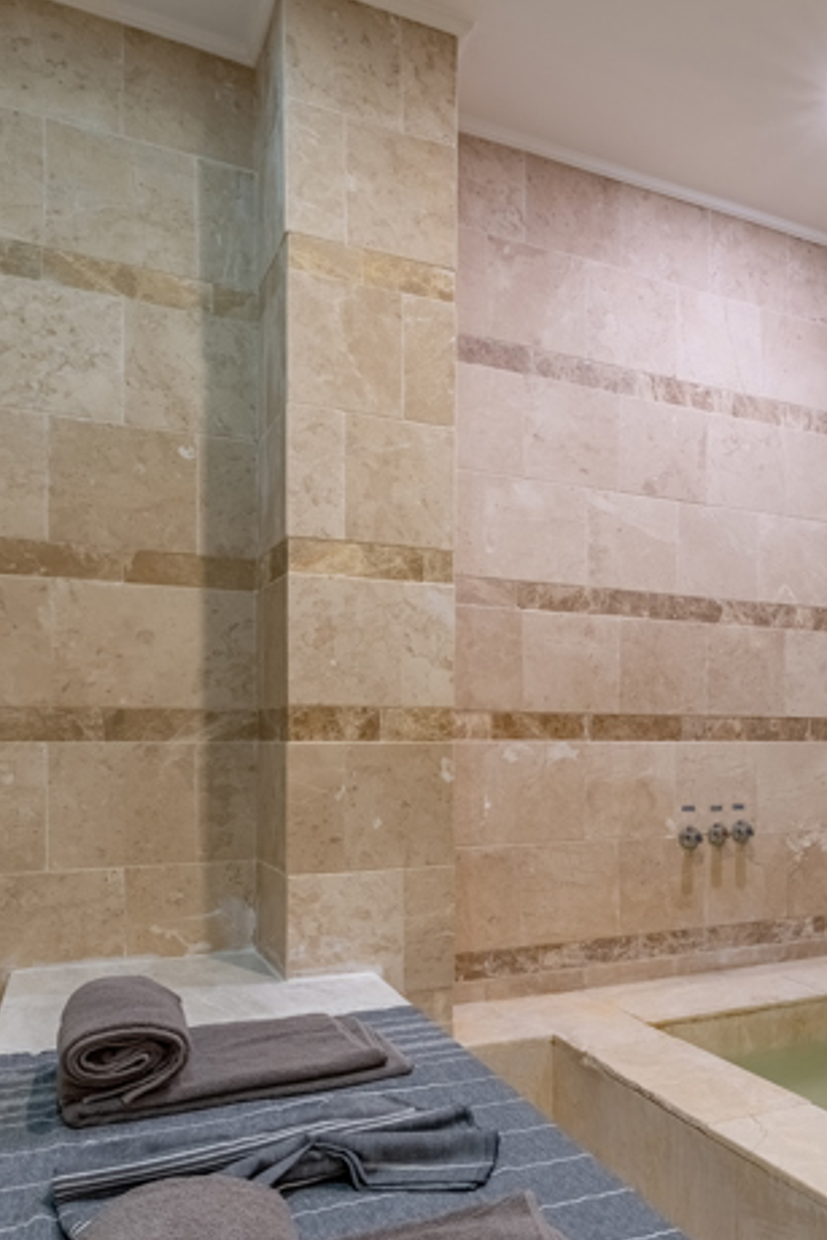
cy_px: 748
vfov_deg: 59.7
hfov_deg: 38.0
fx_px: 1067
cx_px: 814
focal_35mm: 31
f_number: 11
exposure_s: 1/5
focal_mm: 17
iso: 320
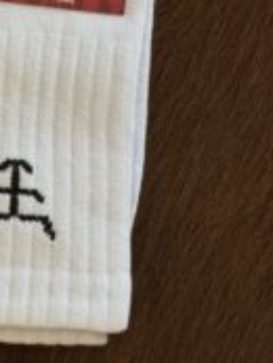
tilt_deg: -88.1
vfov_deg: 17.6
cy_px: 84
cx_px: 48
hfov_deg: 13.3
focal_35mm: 111
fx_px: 1166
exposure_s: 1/140
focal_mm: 6.76
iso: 50
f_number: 1.78
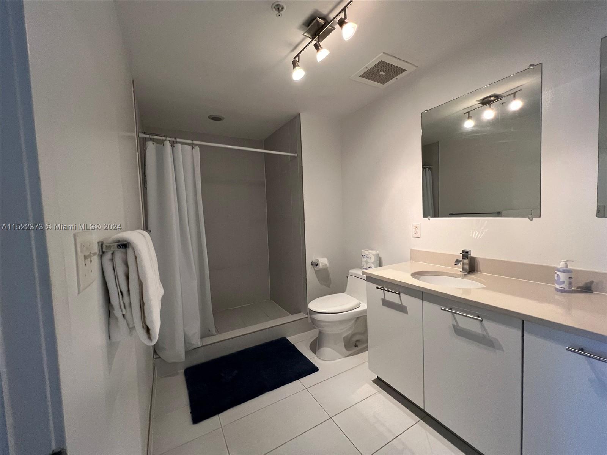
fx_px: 228
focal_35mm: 13
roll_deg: +2.9
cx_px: 304
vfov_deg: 89.9
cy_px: 228
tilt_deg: -2.5
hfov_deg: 106.2
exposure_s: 1/60
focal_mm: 1.57
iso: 250
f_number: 1.8
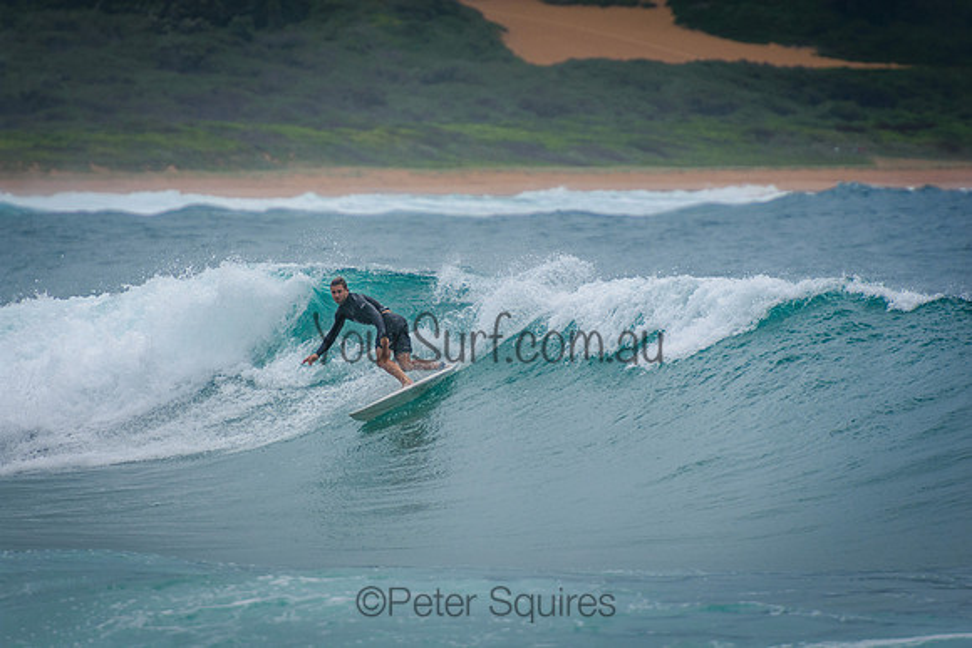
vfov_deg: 2.3
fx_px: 16203
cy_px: 324
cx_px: 486
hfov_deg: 3.4
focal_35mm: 600
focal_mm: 400
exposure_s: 1/2000
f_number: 5.6
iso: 320
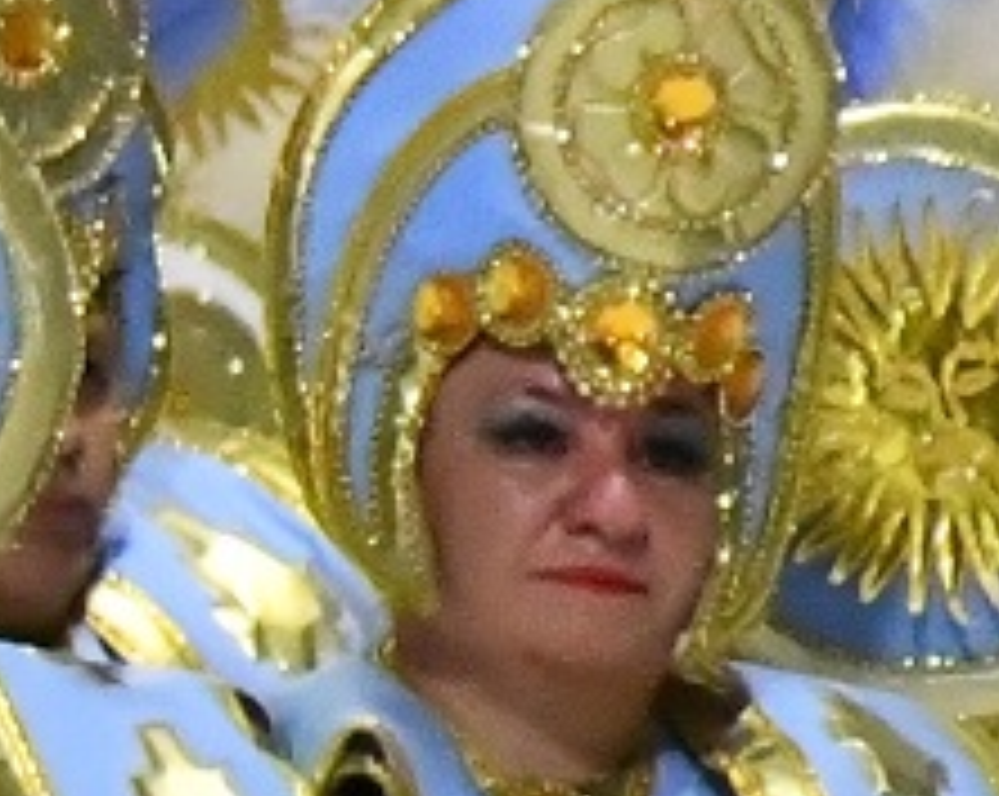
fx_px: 43465
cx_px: -1935
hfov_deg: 1.3
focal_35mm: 1472
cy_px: 780
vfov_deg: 1.0
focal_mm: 116
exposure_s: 1/400
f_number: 5.6
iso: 8000
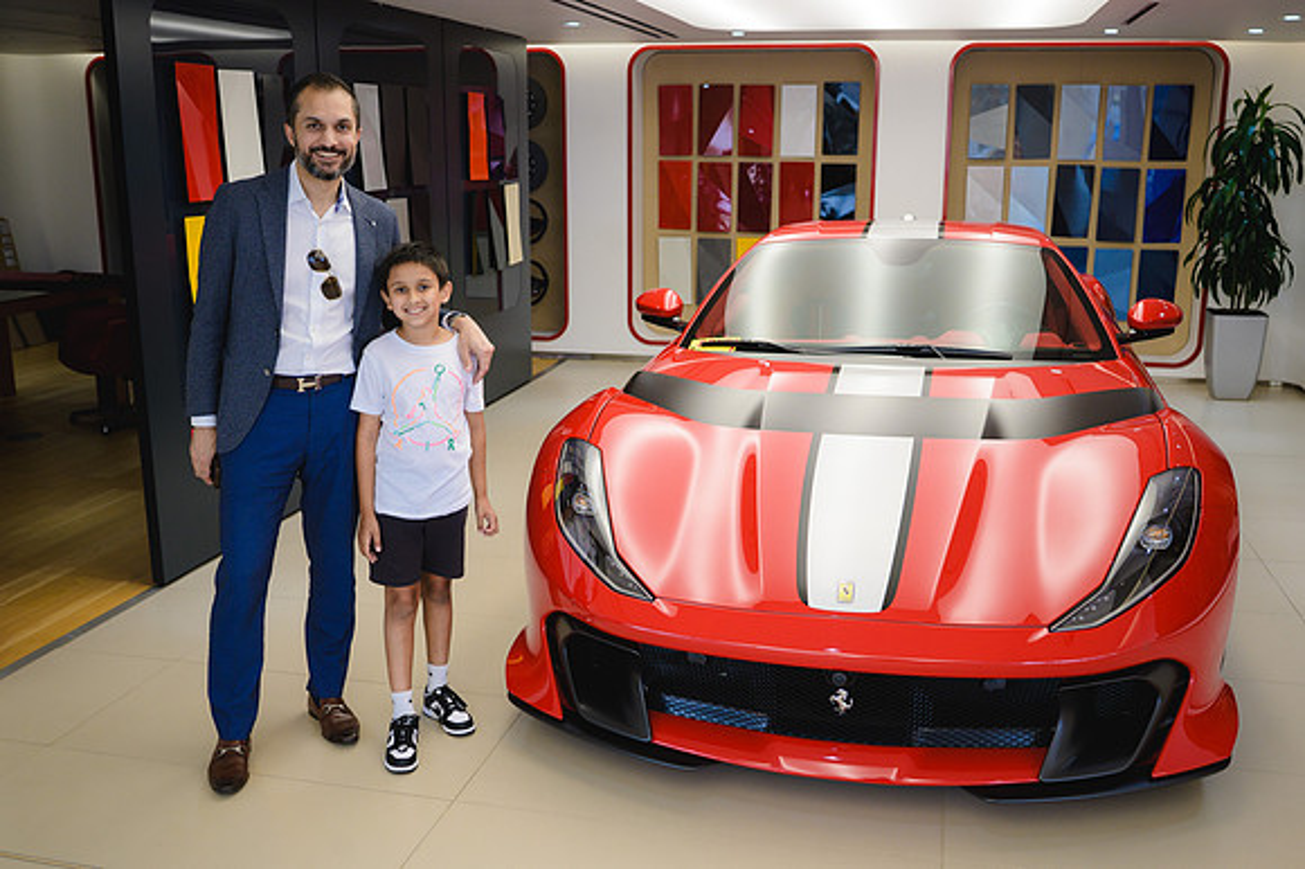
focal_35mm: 35
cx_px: 652
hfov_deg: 54.5
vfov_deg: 37.8
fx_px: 1268
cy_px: 434
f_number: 4
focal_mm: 35
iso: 640
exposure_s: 1/200
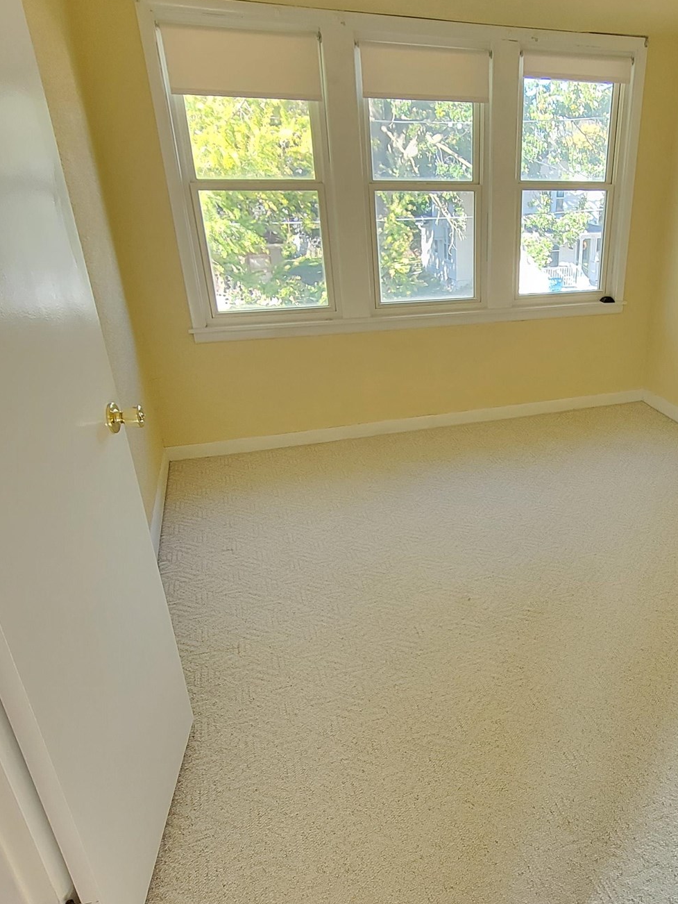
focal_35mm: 23
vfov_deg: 73.8
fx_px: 600
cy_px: 485
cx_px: 507
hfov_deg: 56.1
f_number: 2.2
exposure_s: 1/60
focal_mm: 2.2
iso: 250
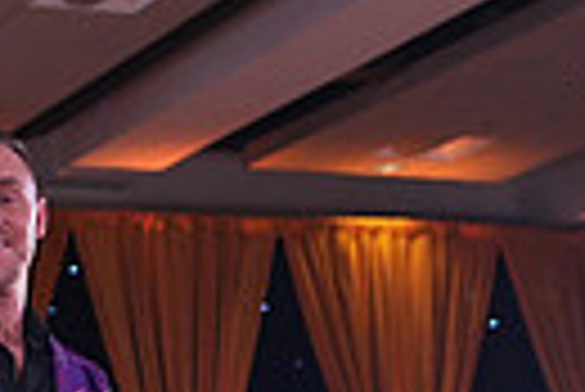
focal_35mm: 156
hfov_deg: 12.6
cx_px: -256
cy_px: 647
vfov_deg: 8.6
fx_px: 2538
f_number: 4
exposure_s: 1/400
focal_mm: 35
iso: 1250
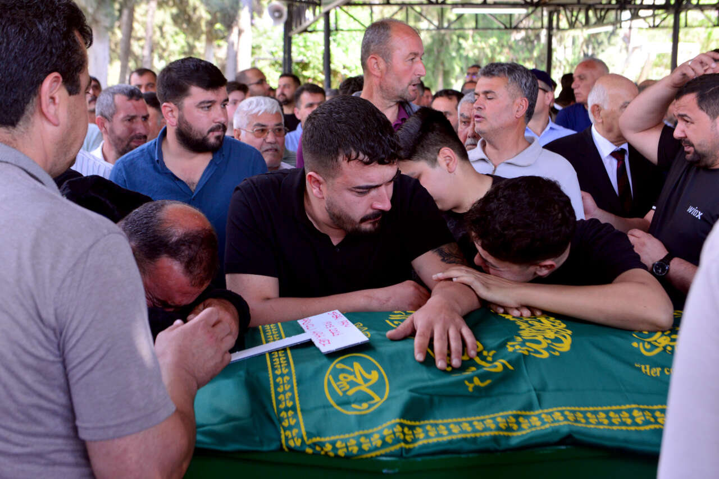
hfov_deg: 41.1
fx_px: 959
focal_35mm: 48
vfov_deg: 28.1
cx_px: 360
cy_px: 240
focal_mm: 48
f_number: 5.6
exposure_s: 1/250
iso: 1250
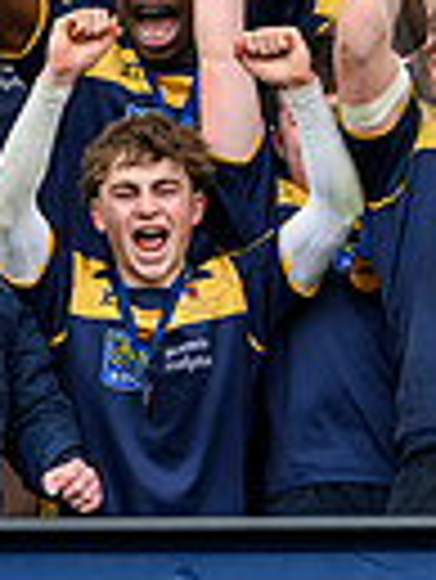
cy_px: -1
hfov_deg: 1.9
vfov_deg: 2.6
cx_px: 834
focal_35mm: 766
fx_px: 12843
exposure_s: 1/1000
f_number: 4
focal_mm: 175
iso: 1250
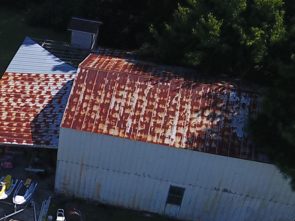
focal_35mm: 71
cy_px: 189
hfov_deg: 25.1
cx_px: -42
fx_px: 605
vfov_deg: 20.4
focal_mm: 3.61
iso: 100
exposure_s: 1/876
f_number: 2.8
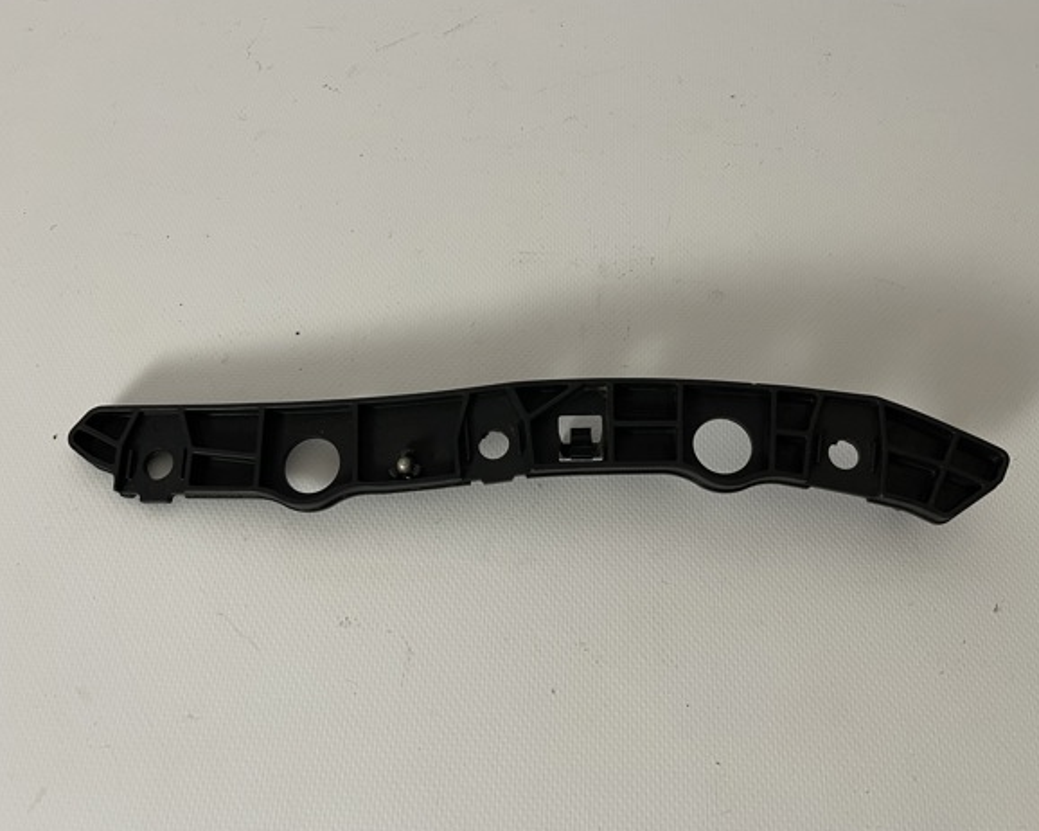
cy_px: 406
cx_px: 532
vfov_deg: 53.2
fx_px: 830
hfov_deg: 64.1
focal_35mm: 27
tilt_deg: -66.4
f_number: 1.6
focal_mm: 5.1
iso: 250
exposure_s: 1/60
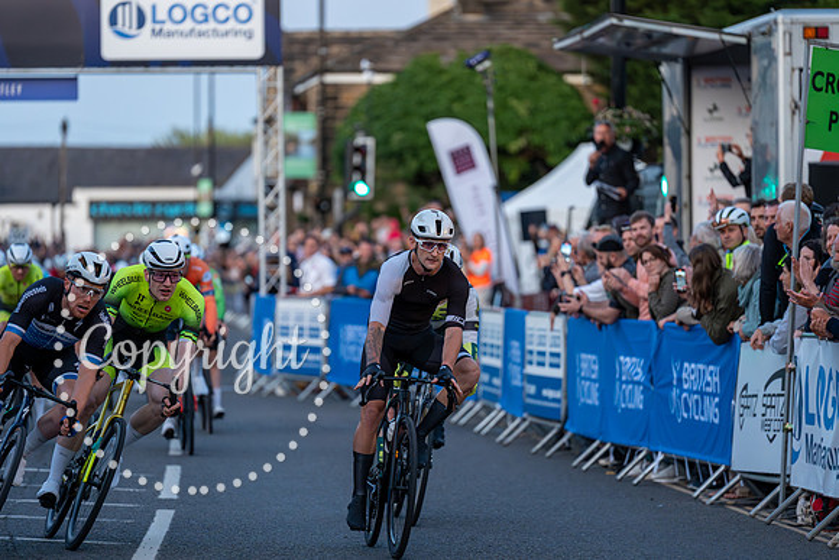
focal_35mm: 191
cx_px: 420
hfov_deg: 10.8
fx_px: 4452
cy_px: 280
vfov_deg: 7.2
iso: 2500
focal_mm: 191
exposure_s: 1/800
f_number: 2.8
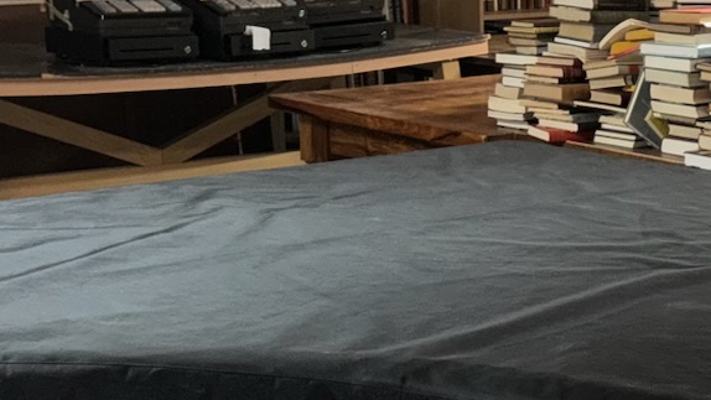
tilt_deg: -20.1
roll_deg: -1.0
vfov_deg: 11.6
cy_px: 533
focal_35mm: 101
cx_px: 643
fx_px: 1904
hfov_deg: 20.7
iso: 320
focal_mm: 5.96
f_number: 1.6
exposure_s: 1/4
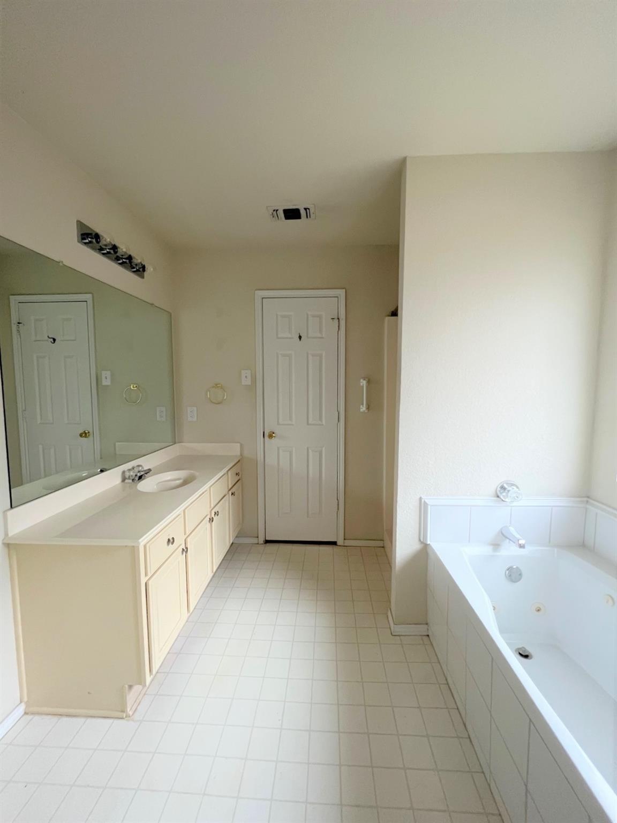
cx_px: 308
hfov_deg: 89.9
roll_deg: +1.6
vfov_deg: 106.2
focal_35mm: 13
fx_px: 309
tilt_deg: -4.4
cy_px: 412
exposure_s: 1/60
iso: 500
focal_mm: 1.57
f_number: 1.8
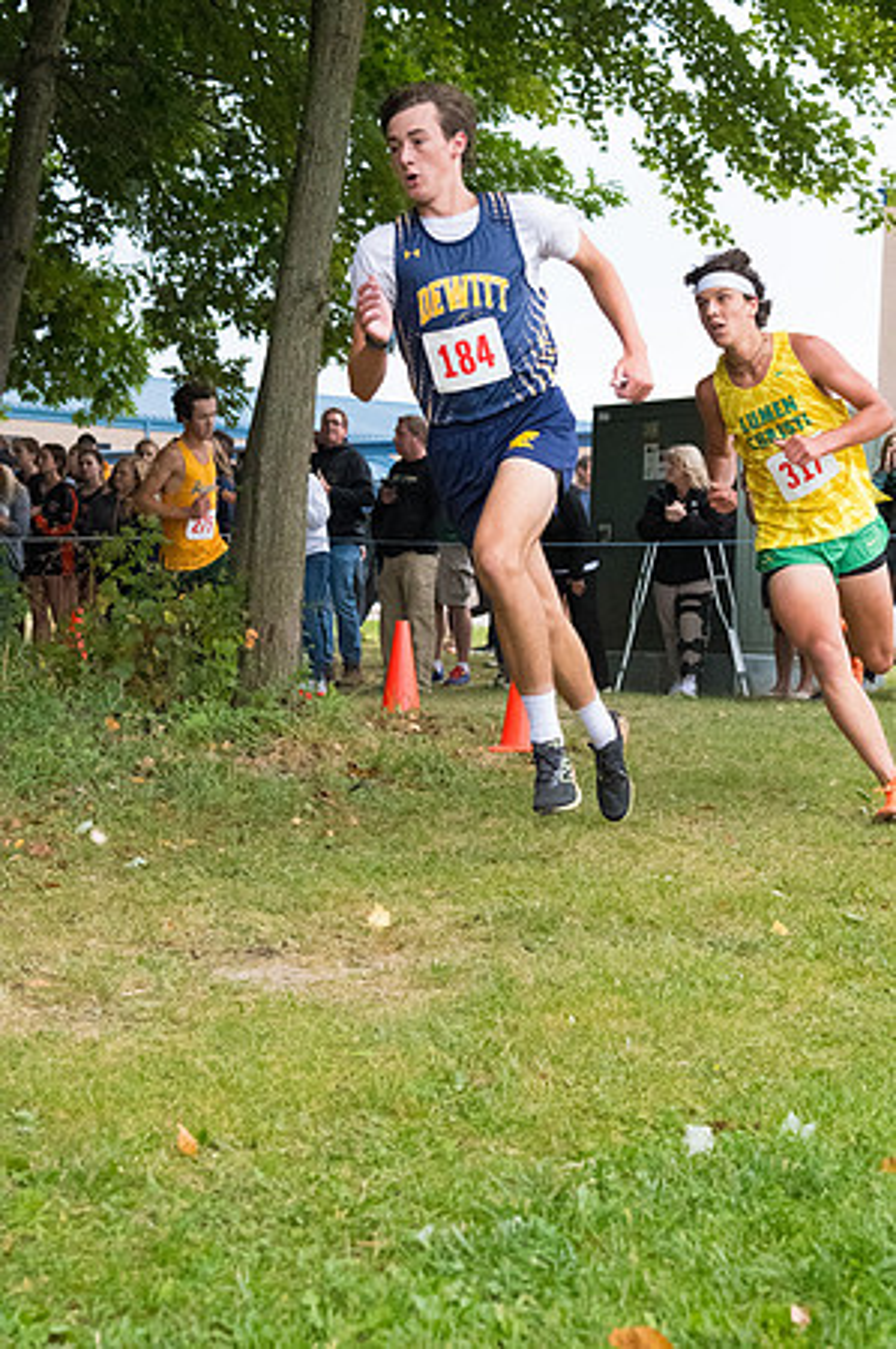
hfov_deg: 20.6
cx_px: 448
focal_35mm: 66
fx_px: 2470
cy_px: 674
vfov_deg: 30.5
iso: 6400
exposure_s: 1/1250
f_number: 5
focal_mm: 44
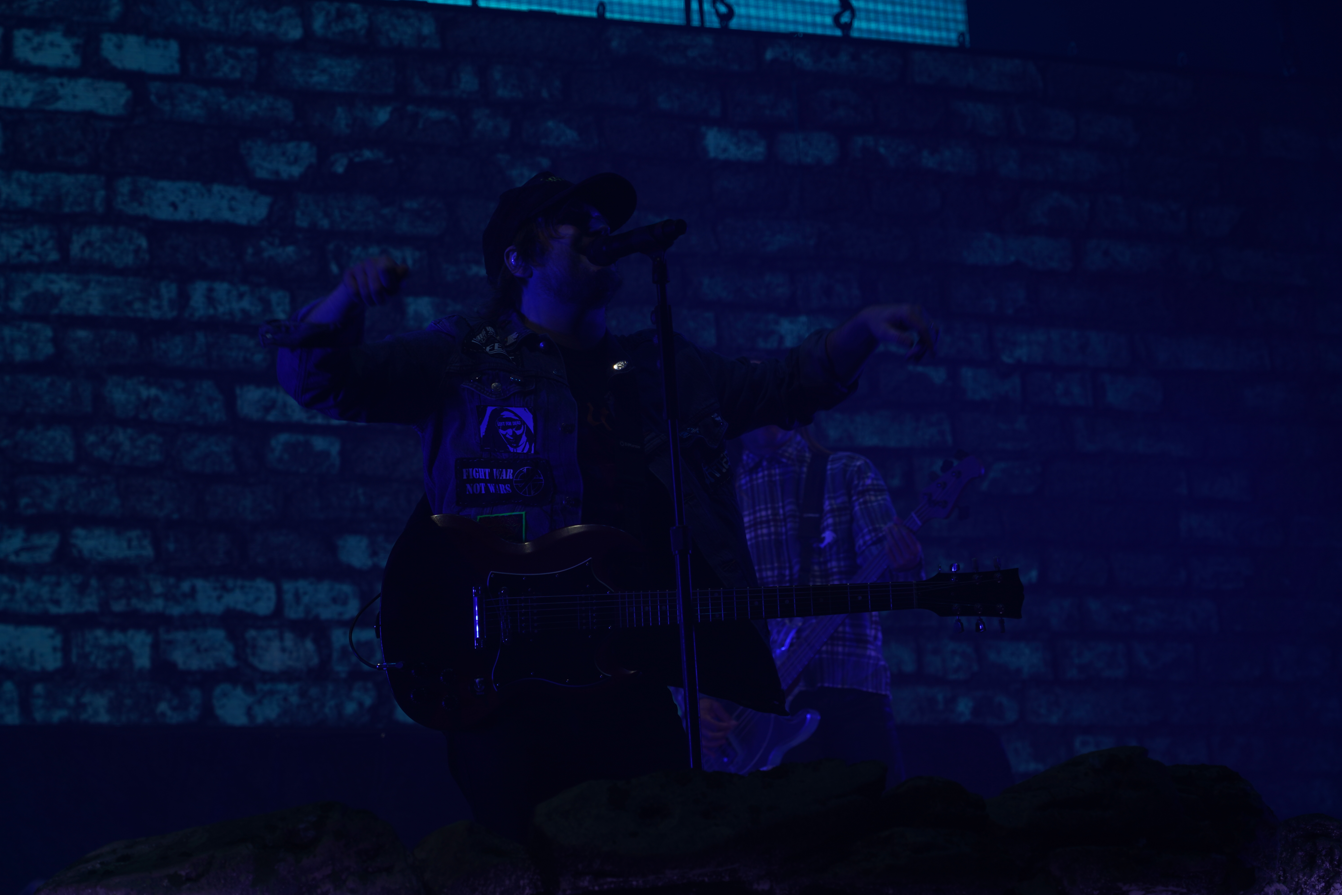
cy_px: 448
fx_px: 3914
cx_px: 671
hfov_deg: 19.5
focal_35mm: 105
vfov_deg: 13.0
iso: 100
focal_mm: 105
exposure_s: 1/320
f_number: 6.3
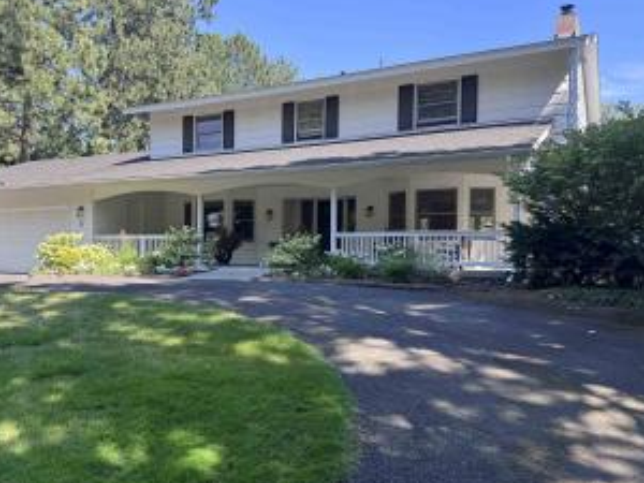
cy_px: 253
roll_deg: -0.9
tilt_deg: -0.9
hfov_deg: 56.6
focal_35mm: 32
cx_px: 273
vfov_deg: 44.1
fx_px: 595
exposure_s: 1/832
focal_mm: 6.76
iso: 80
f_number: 1.78
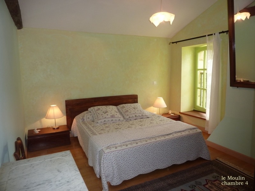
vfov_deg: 54.9
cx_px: 128
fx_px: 184
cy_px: 96
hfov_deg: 69.4
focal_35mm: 25
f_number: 3.3
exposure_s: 1/30
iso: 125
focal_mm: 4.1
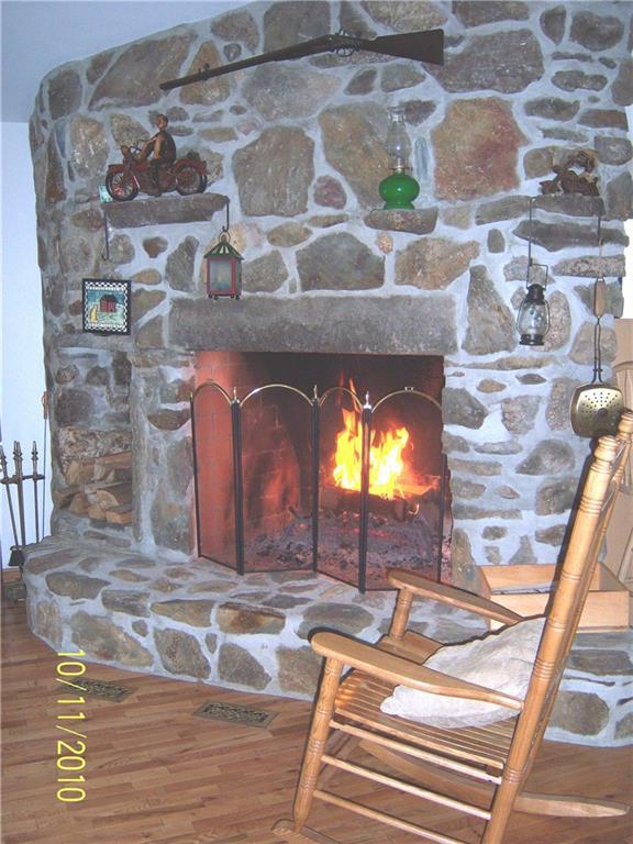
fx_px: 878
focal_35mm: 36
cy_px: 422
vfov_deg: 51.4
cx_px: 316
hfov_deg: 39.7
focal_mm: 7.5
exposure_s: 1/60
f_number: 2.8
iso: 160
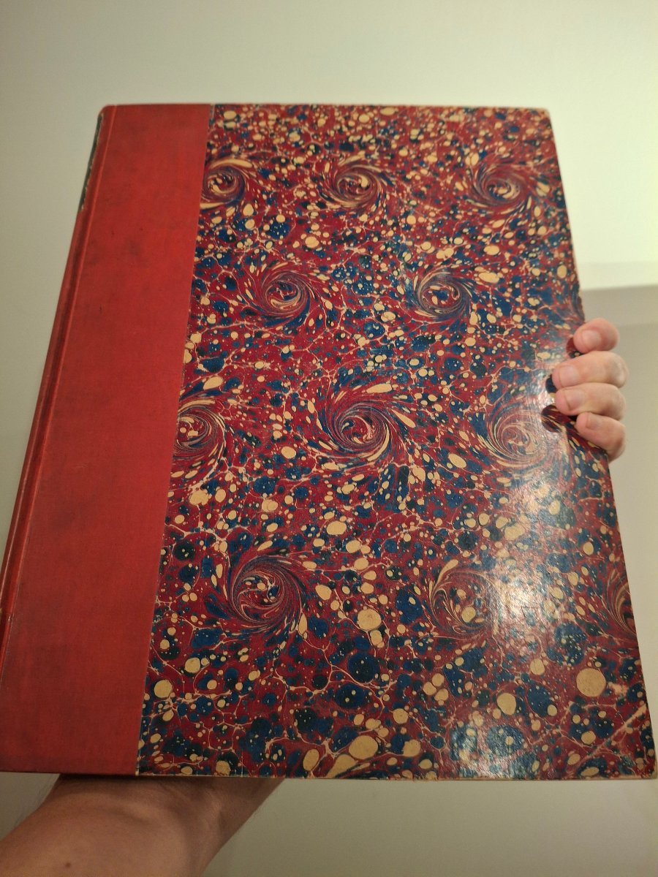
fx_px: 634
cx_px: 329
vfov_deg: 69.4
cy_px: 438
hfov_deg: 54.9
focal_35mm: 25
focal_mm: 4.69
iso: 160
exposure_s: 1/50
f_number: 1.8
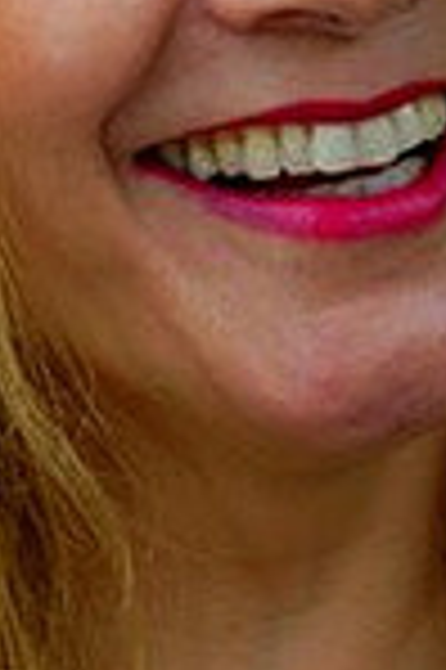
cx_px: 95
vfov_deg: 4.5
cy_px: -130
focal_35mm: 454
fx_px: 8456
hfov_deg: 3.0
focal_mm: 100
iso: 100
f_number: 4
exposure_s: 1/200
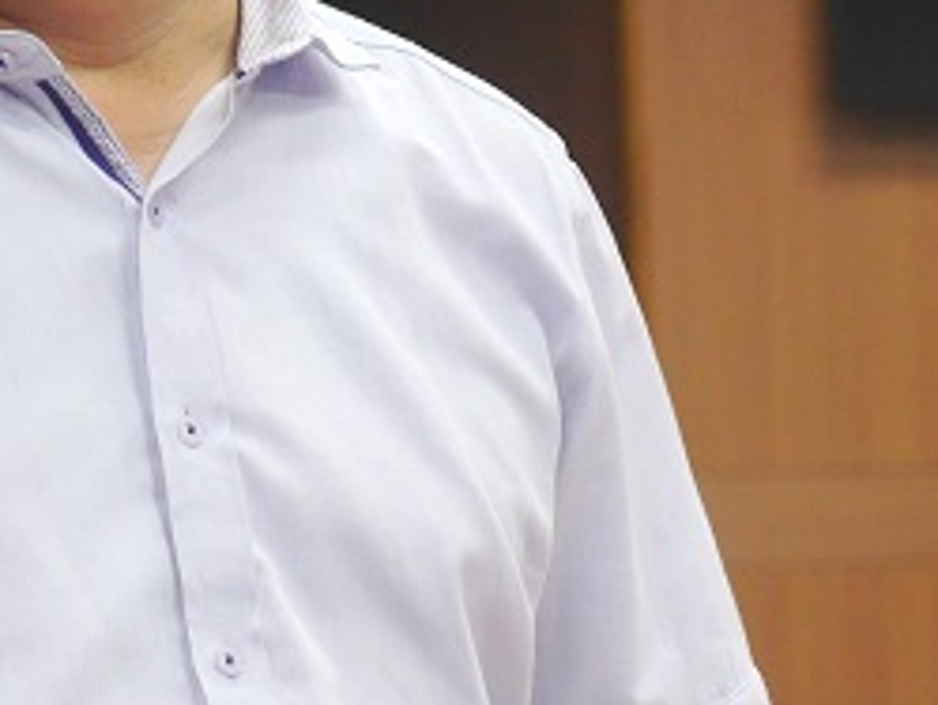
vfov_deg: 6.2
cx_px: 30
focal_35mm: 239
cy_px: 190
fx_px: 6479
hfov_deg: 8.2
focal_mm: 35
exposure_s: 1/200
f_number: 2.8
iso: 800
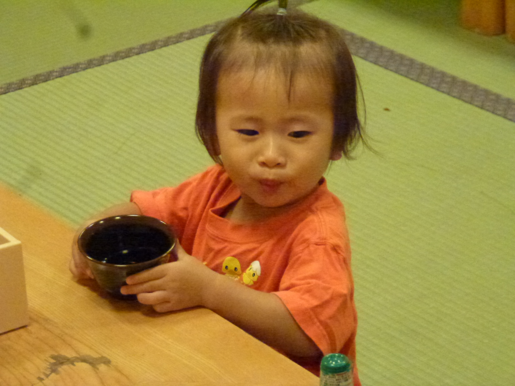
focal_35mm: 155
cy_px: 193
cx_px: 258
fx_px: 2306
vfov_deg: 9.6
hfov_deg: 12.7
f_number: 5.3
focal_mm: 27.7
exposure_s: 1/100
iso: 1600
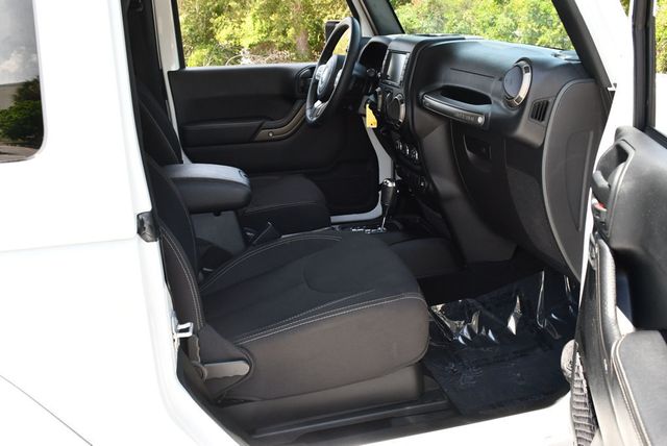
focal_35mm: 36
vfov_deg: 36.9
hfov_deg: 53.1
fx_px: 668
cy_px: 223
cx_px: 334
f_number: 5.6
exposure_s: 1/250
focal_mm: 18
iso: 320
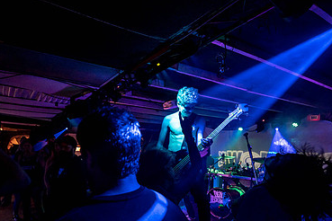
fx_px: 203
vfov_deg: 55.8
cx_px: 119
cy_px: 150
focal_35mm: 22
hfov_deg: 76.8
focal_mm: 14
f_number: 2.8
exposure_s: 1/200
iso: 1000
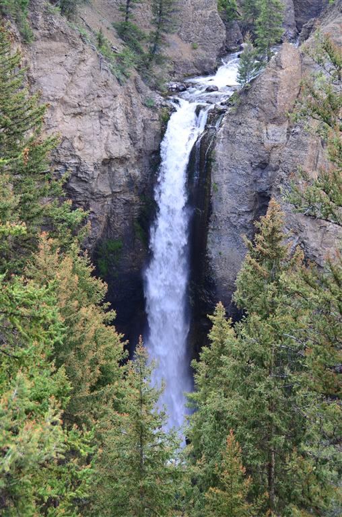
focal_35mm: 82
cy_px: 258
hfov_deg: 16.5
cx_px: 171
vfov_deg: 24.7
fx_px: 1182
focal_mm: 55
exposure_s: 1/80
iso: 200
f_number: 4.8
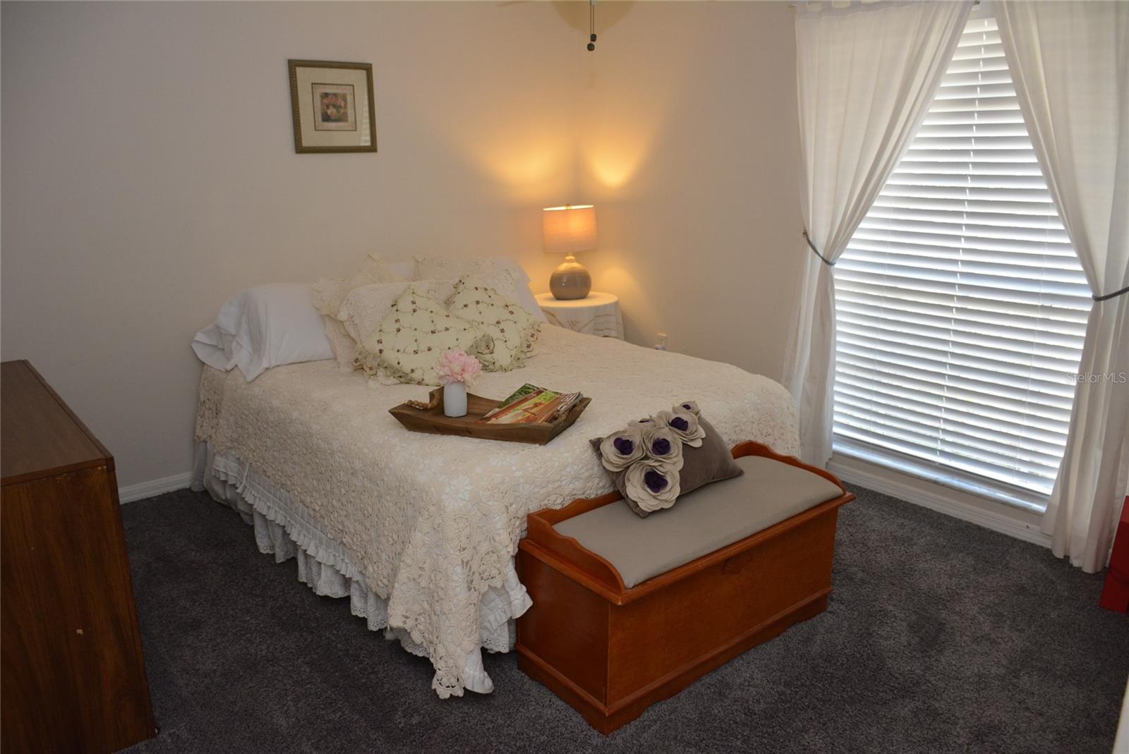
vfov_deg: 48.0
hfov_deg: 67.3
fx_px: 847
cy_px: 377
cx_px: 564
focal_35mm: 27
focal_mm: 18
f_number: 4
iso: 1000
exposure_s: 1/60
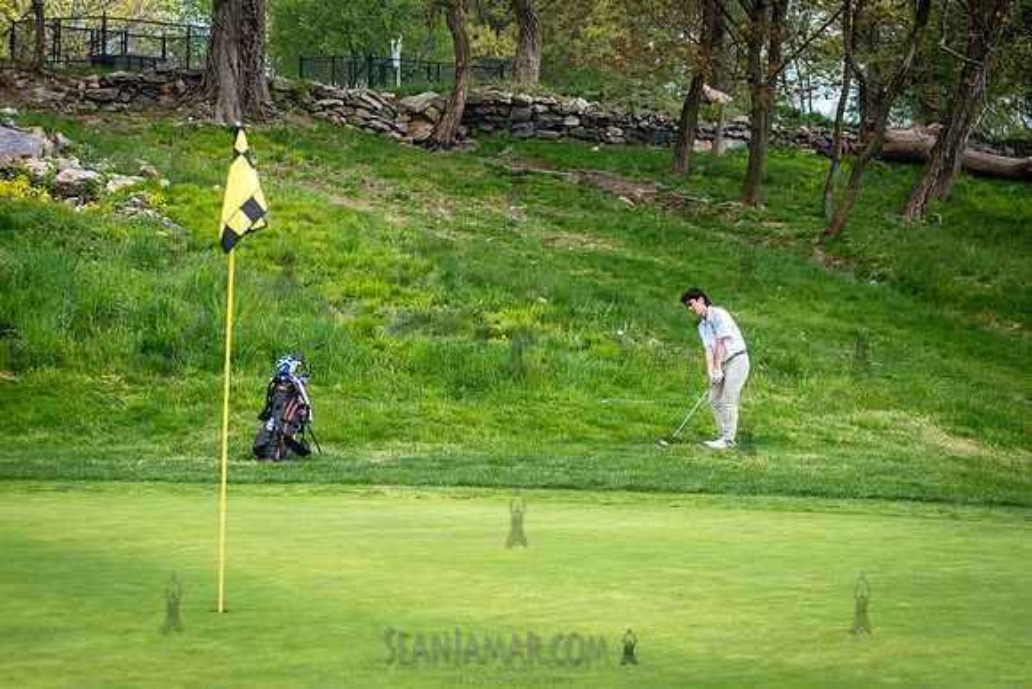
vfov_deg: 17.1
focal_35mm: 80
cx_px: 516
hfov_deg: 25.4
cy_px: 344
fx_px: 2294
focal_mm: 80
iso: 100
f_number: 3.5
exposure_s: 1/500
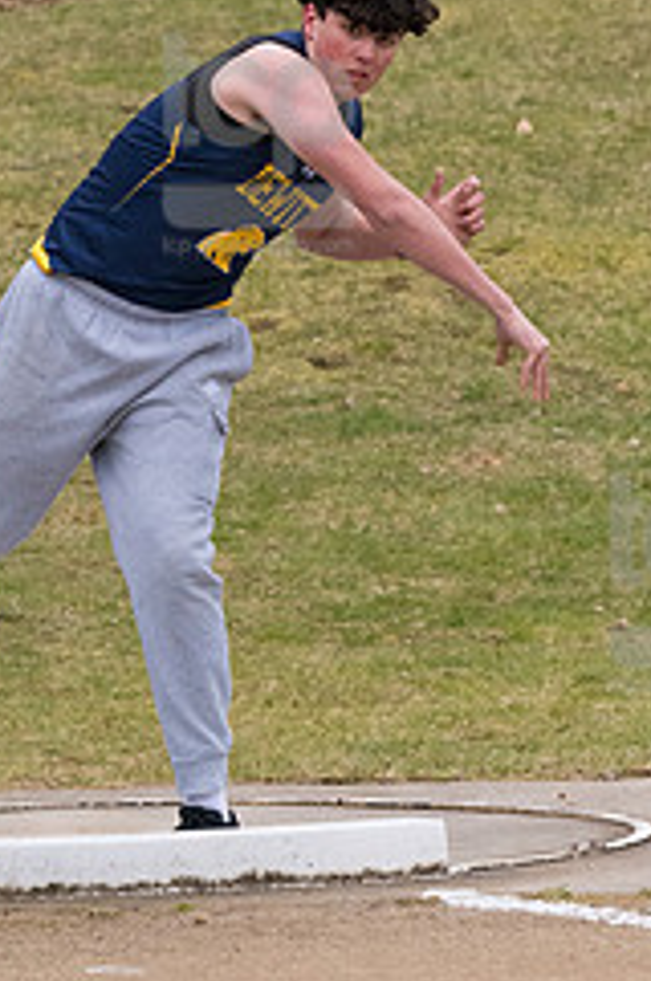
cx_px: 258
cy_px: 142
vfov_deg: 4.5
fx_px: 12540
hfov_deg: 3.0
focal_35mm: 461
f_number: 5
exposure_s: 1/2000
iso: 2000
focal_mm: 165
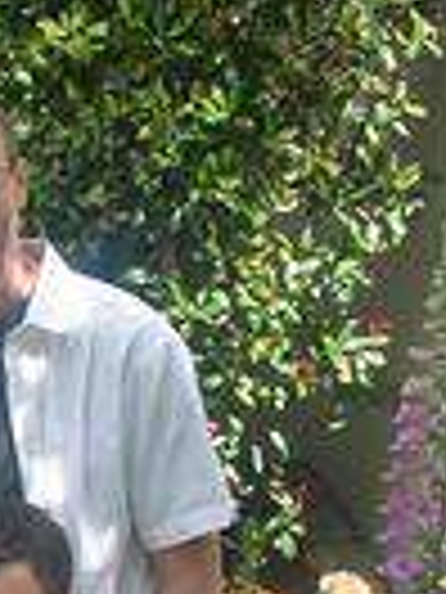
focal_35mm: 93
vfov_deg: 20.3
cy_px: 630
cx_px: -137
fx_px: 1598
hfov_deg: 15.1
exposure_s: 1/164
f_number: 3
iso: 50
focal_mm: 5.8
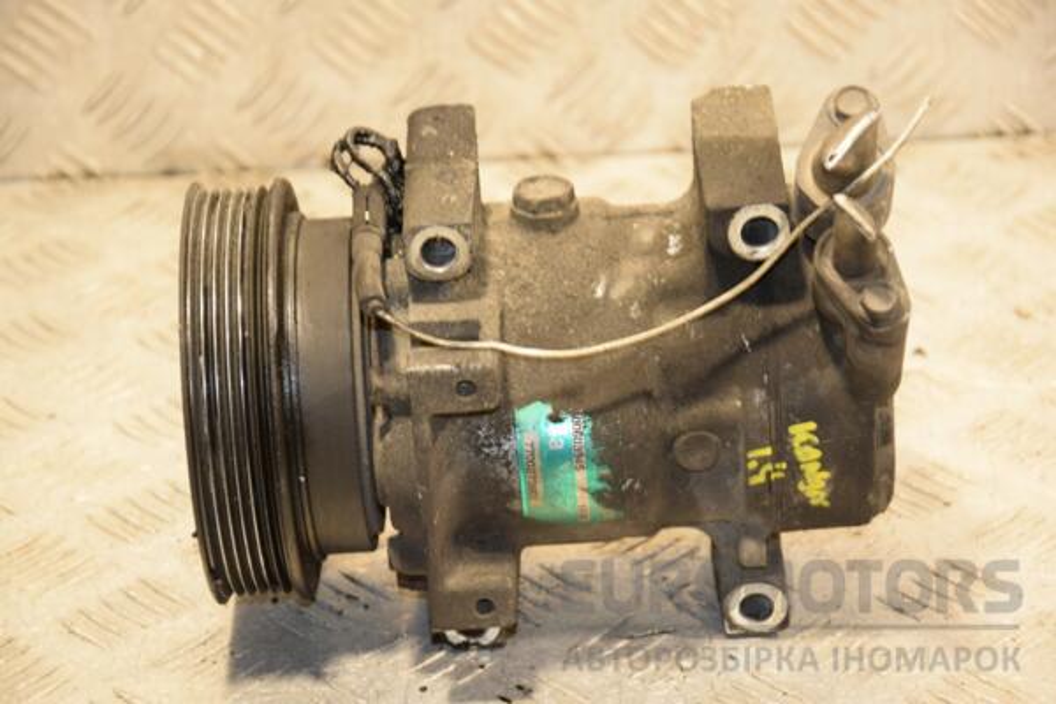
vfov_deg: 11.4
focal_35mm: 120
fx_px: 3520
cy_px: 352
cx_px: 528
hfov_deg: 17.1
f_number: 5.3
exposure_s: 1/80
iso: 800
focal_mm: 80
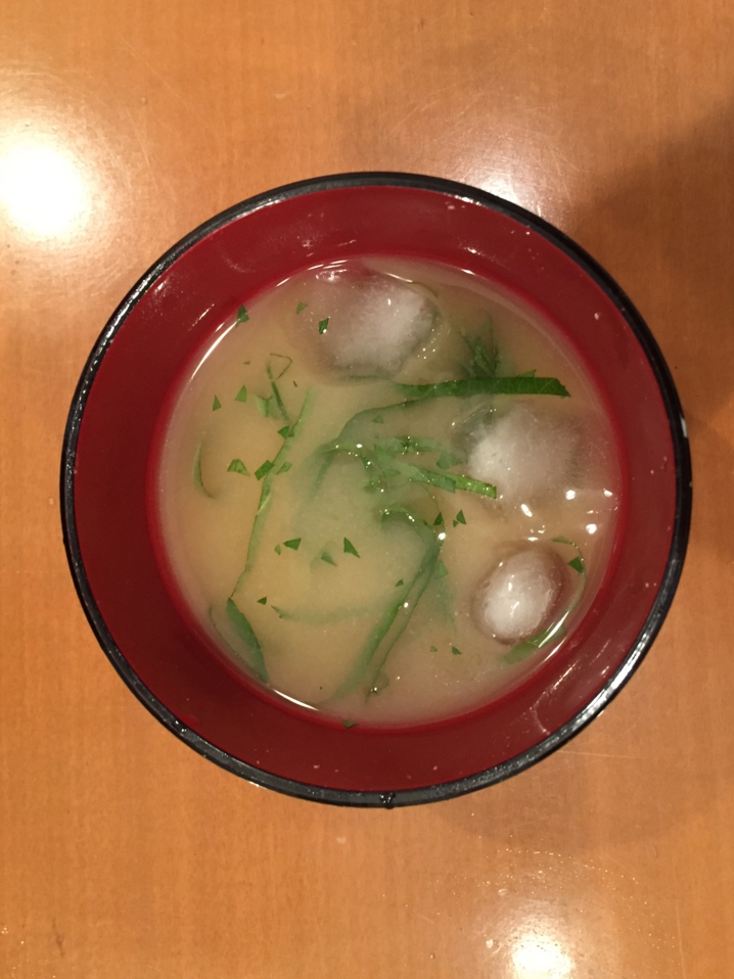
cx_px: 388
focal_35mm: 31
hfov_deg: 45.4
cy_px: 483
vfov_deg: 58.4
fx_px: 877
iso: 250
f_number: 2.2
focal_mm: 4.15
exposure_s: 1/17
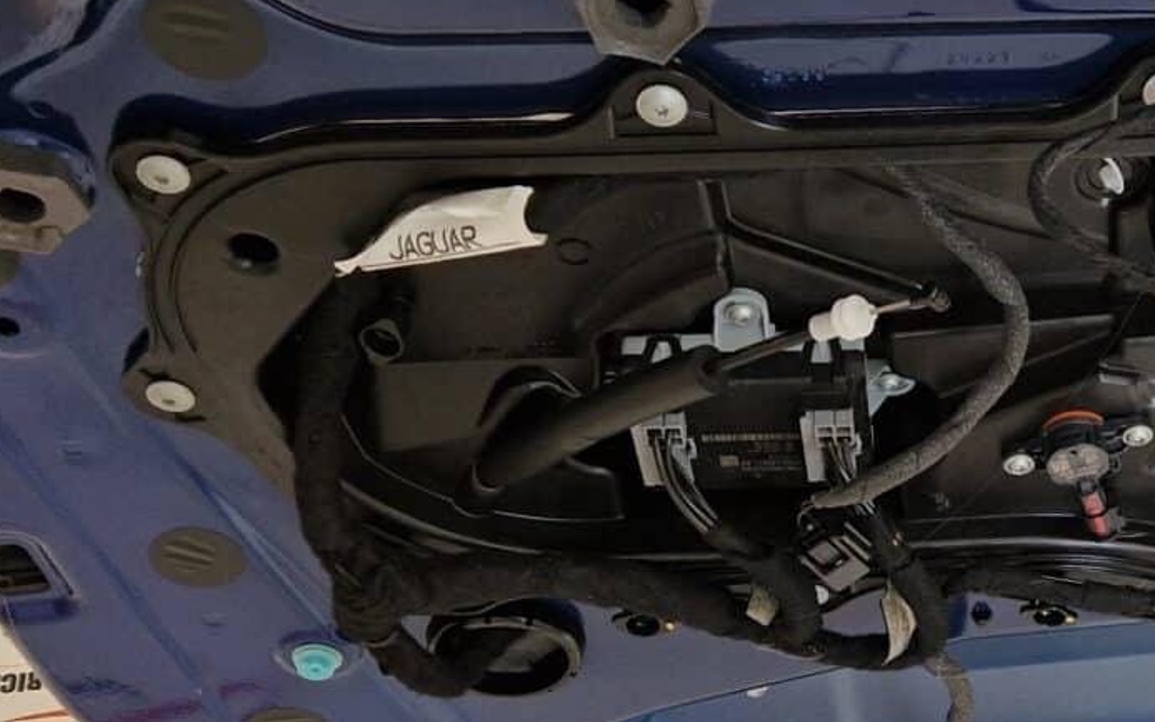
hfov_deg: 27.4
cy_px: 492
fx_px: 2266
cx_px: 1068
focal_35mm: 72
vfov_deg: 18.0
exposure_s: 1/100
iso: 160
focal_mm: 5.4
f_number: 1.8
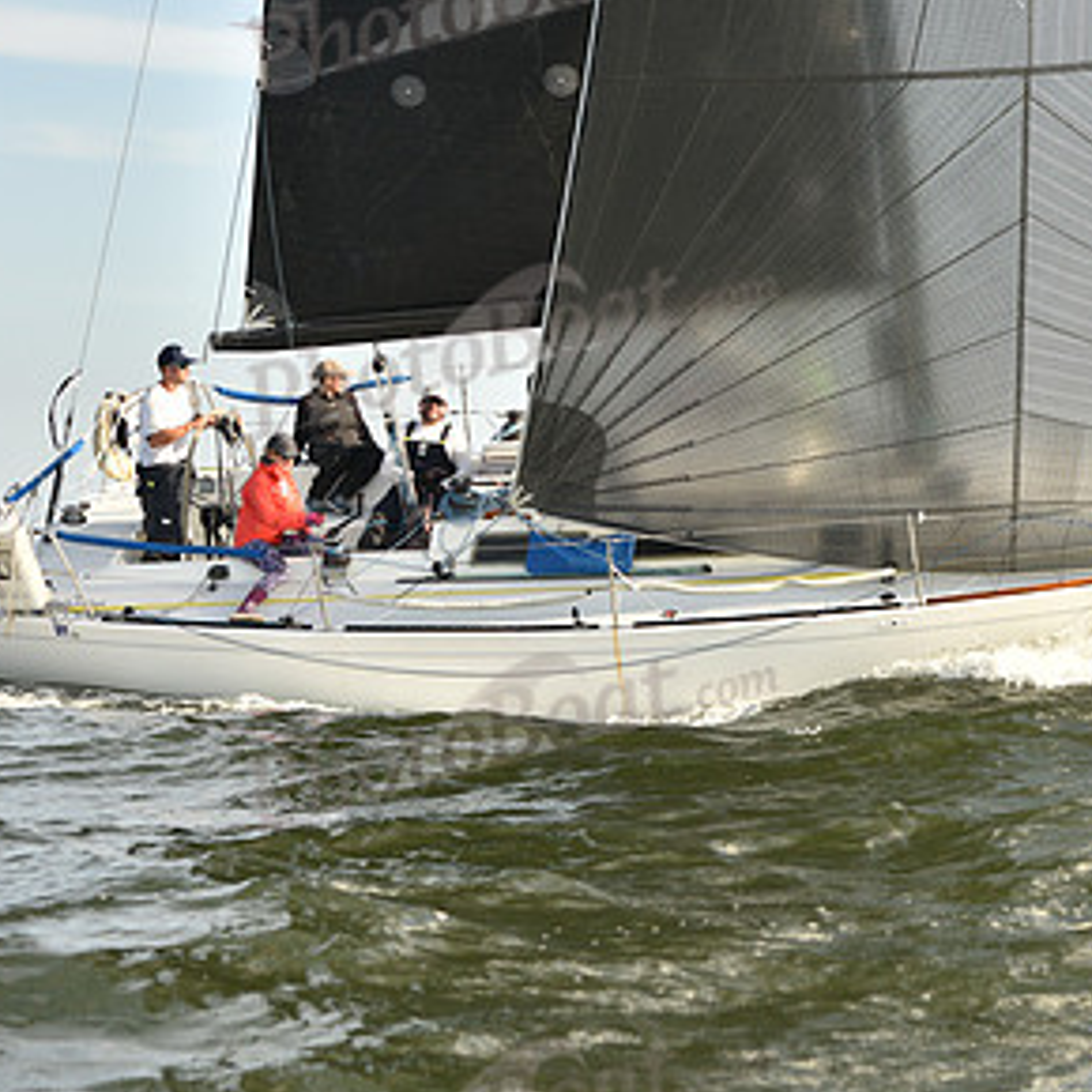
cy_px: 484
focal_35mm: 119
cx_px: 975
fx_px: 4247
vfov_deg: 14.6
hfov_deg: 14.5
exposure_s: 1/800
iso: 250
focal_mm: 70
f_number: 5
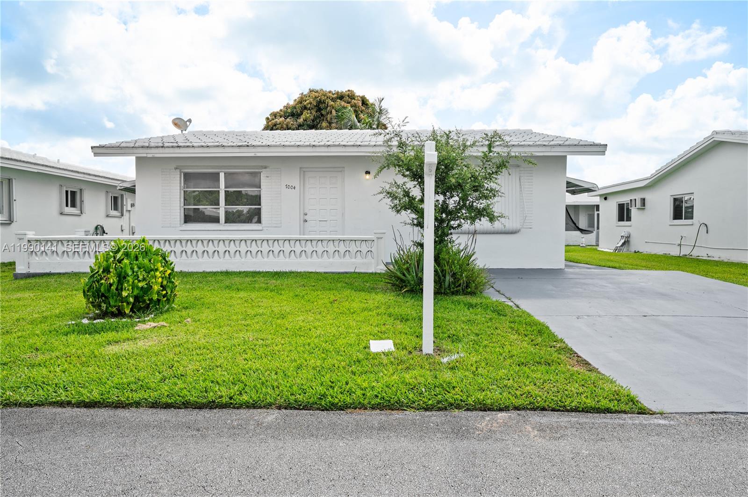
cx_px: 374
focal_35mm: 23
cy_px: 248
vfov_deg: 55.0
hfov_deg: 76.2
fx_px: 477
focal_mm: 23
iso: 200
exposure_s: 1/400
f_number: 10
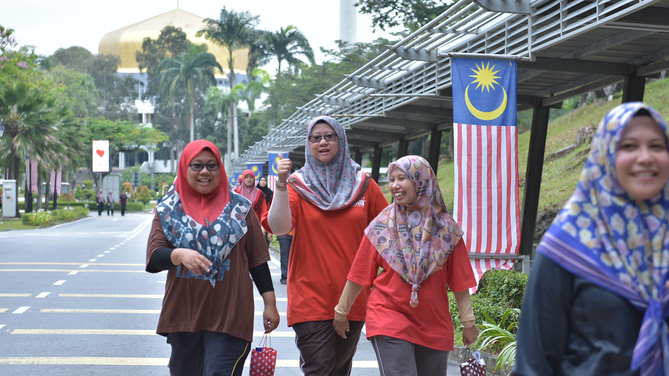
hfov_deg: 19.3
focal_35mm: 111
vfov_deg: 10.9
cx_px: 335
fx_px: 1969
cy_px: 190
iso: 200
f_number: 4.5
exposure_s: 1/320
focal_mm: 70
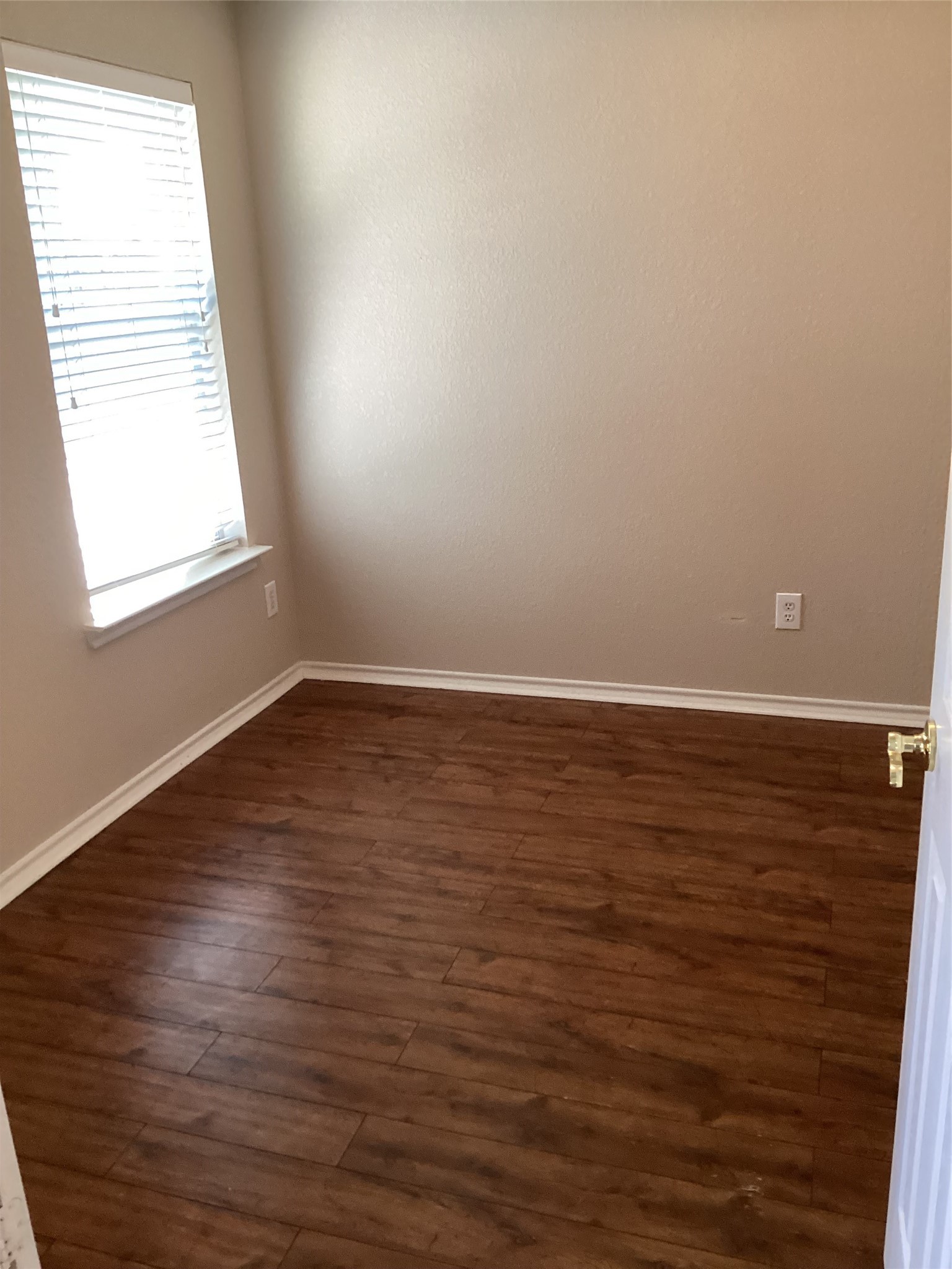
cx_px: 476
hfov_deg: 45.4
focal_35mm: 31
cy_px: 634
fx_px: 1137
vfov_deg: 58.4
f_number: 2.4
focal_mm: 3.3
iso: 160
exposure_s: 1/50
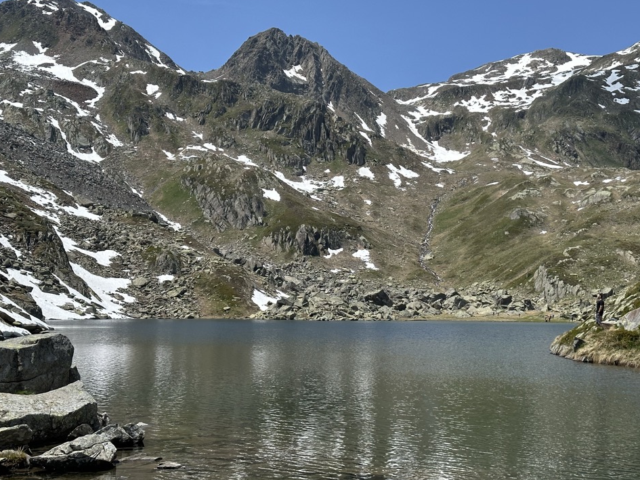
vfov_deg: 28.0
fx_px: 962
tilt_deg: +4.3
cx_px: 328
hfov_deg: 36.8
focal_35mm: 52
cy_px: 223
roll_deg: -0.5
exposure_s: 1/4566
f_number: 1.78
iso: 64
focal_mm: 6.86
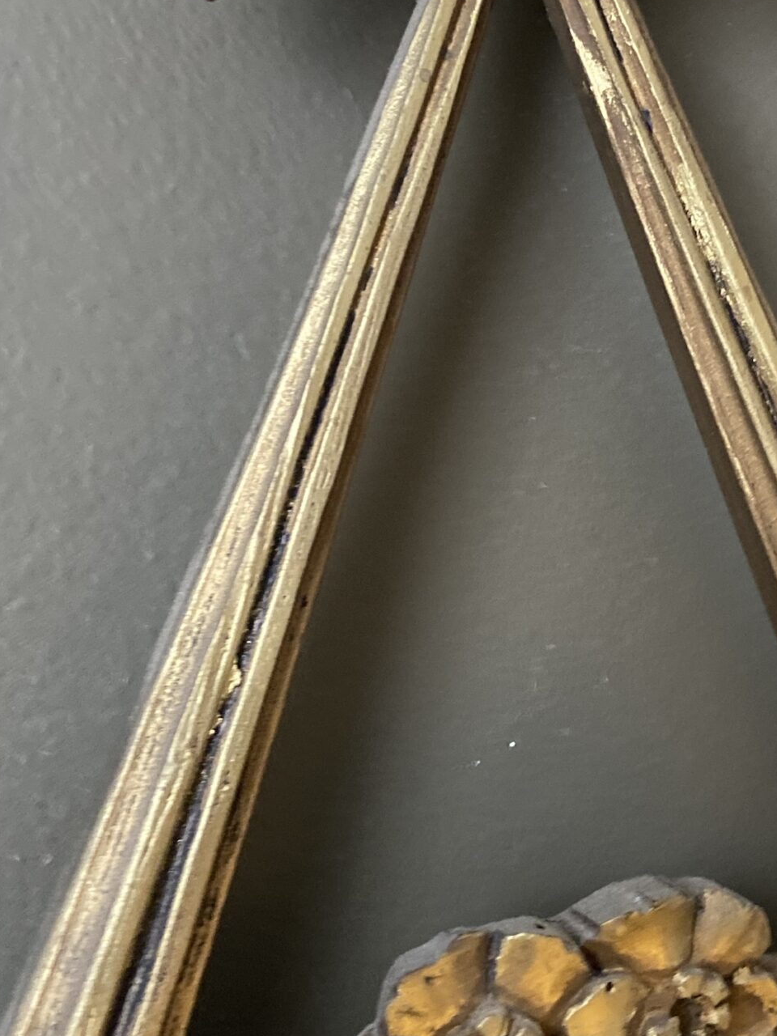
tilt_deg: -3.4
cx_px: 626
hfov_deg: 27.5
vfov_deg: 36.8
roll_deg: +3.2
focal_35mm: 52
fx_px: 1556
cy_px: 507
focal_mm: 4.25
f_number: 1.8
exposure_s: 1/32
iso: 640
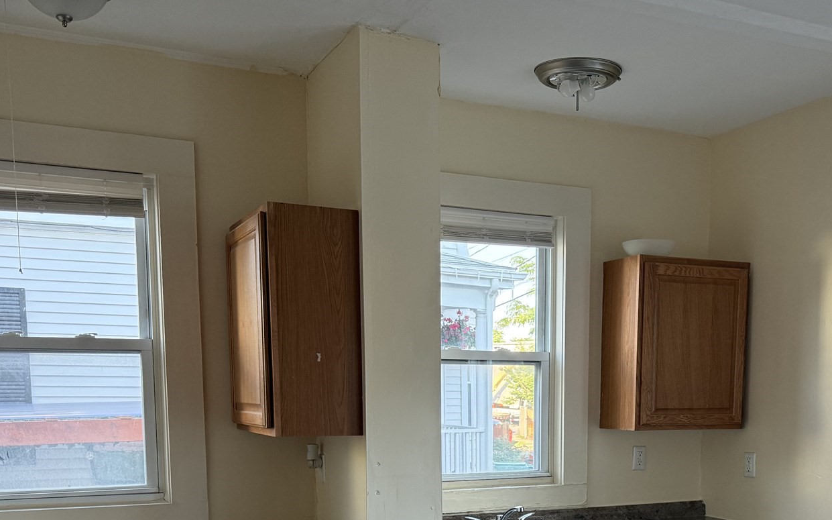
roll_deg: +0.1
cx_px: 524
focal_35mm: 42
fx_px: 952
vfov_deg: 28.9
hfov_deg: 46.7
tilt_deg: -6.9
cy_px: 499
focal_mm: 6.76
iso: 250
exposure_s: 1/120
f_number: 1.78
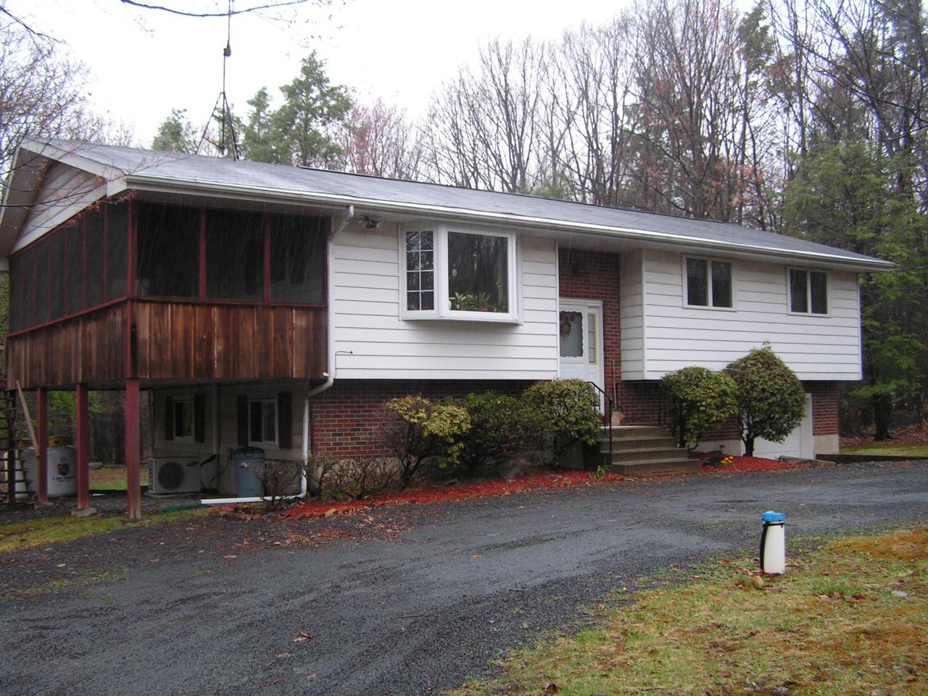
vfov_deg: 37.7
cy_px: 348
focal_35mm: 38
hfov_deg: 49.0
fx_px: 1019
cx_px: 464
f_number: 2.8
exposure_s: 1/60
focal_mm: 6.3
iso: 50
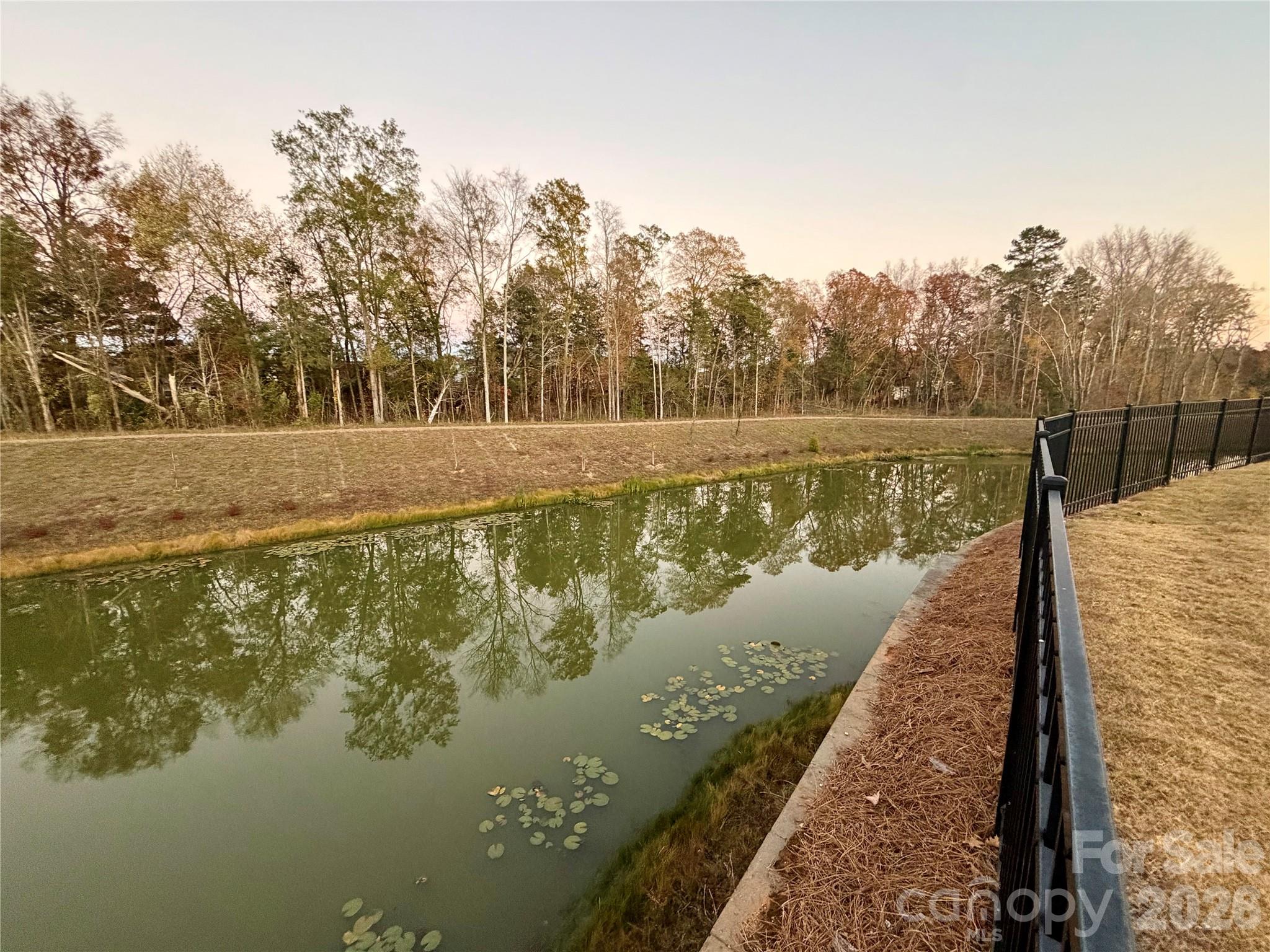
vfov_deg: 85.7
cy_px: 476
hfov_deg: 102.1
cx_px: 635
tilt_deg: -10.0
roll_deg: -0.9
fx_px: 514
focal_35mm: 14
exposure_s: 1/60
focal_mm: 2.22
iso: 320
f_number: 2.2
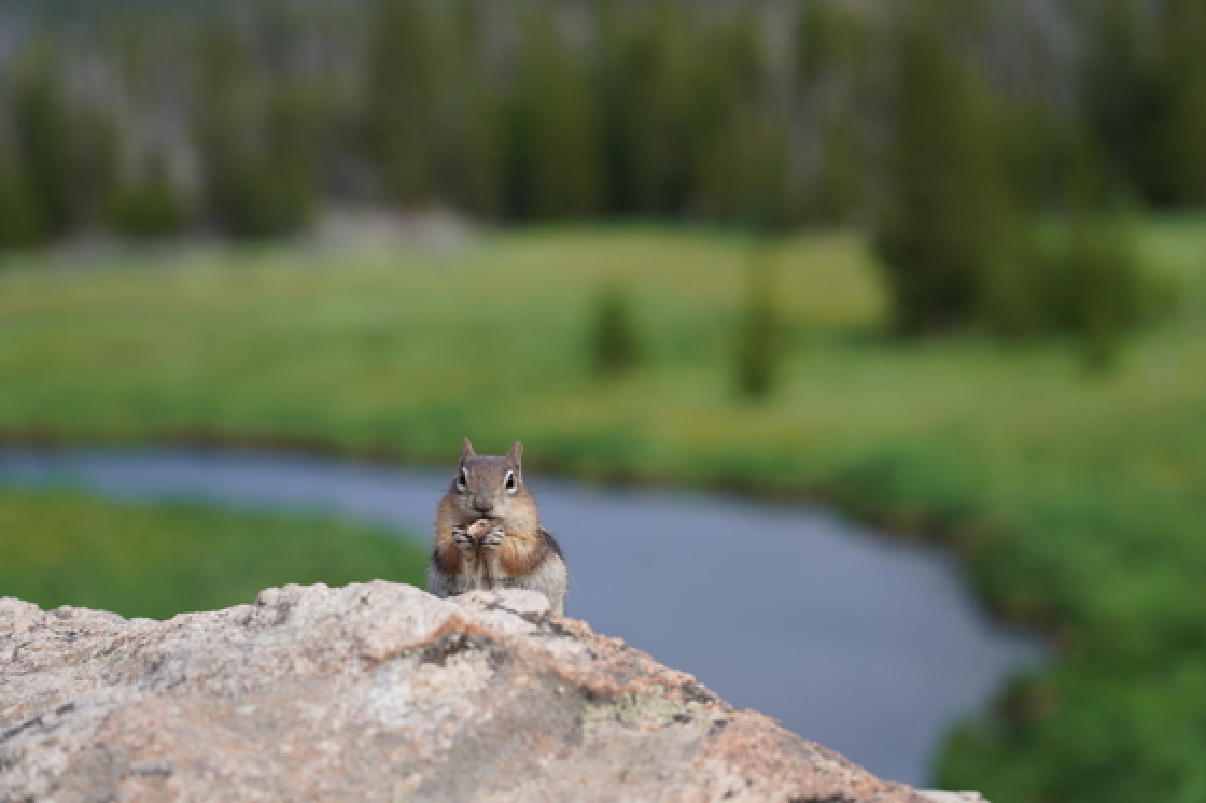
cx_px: 603
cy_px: 402
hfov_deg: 19.5
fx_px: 3516
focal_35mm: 105
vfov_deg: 13.0
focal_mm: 105
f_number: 4.5
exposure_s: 1/200
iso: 100
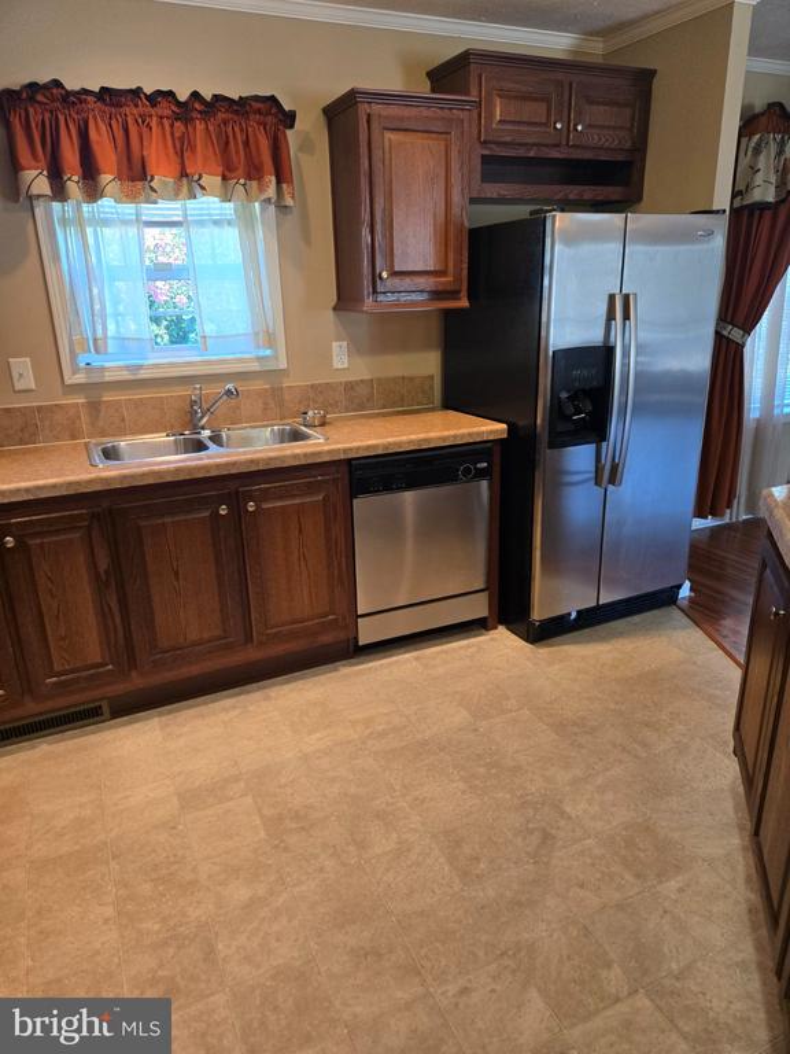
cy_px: 527
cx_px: 395
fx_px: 700
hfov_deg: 58.9
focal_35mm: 23
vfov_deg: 73.9
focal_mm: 5.4
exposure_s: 1/120
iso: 200
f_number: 1.8
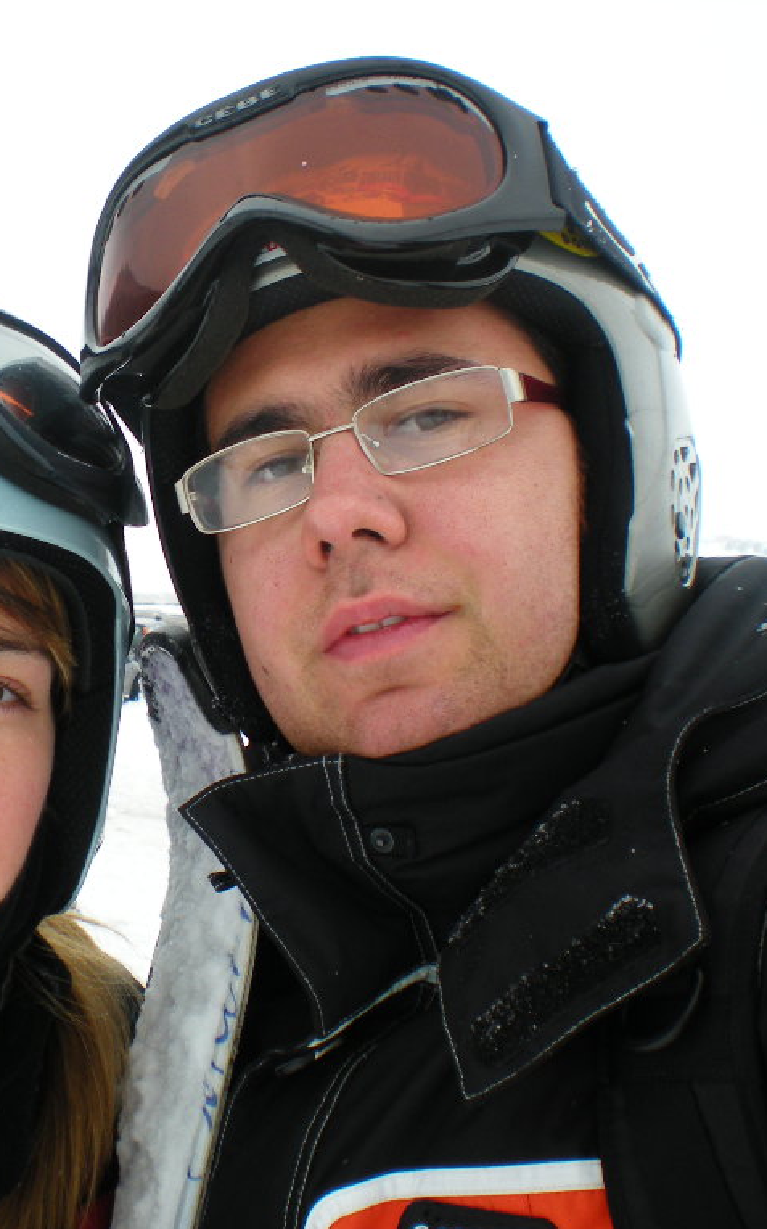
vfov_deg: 37.5
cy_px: 614
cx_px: 185
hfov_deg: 23.7
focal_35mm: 54
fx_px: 1807
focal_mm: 6.3
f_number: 4.6
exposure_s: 1/160
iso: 64
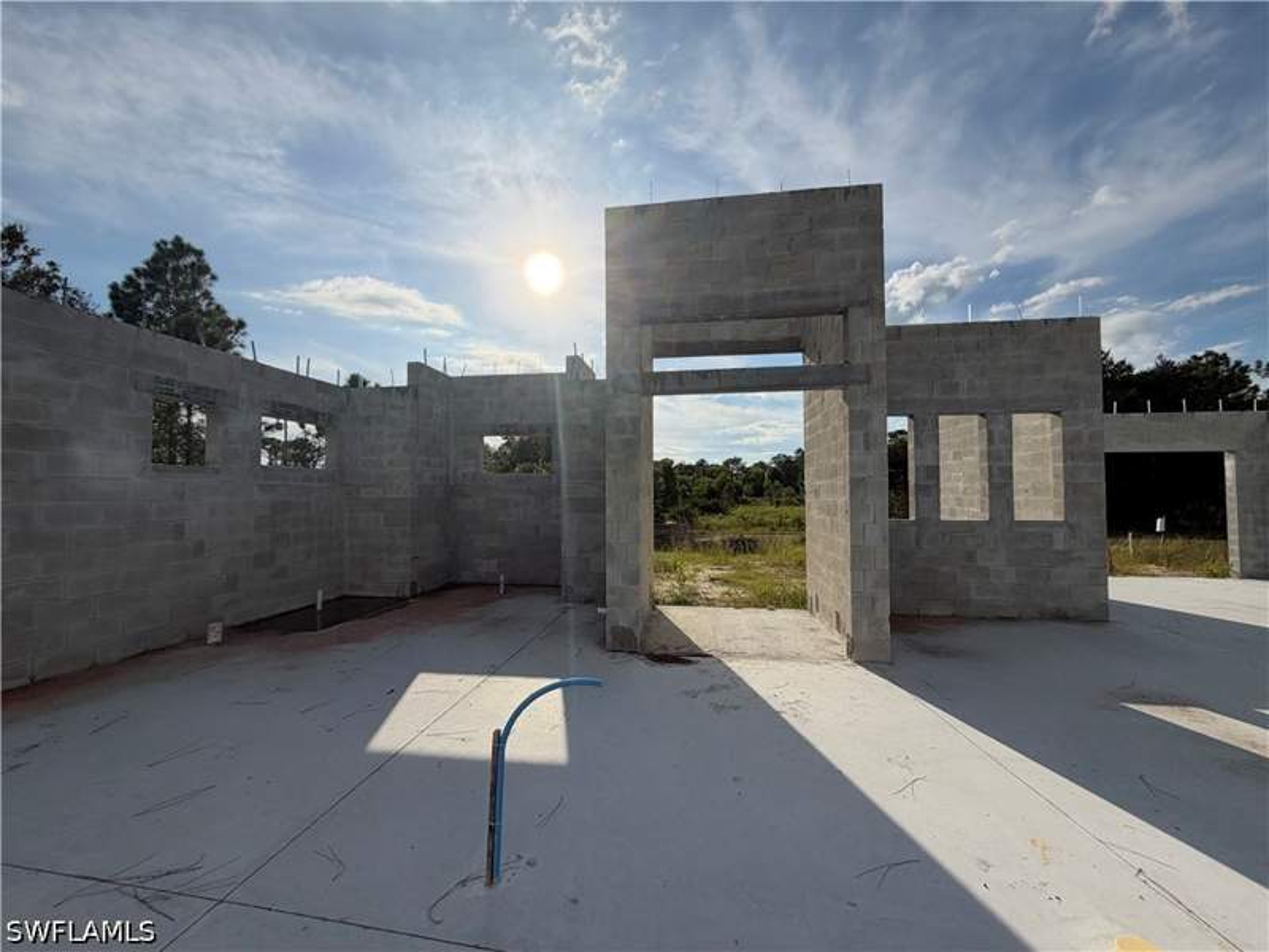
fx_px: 513
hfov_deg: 102.1
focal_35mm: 14
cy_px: 476
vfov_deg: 85.7
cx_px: 634
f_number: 2.2
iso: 25
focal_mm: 2.22
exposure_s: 1/2165
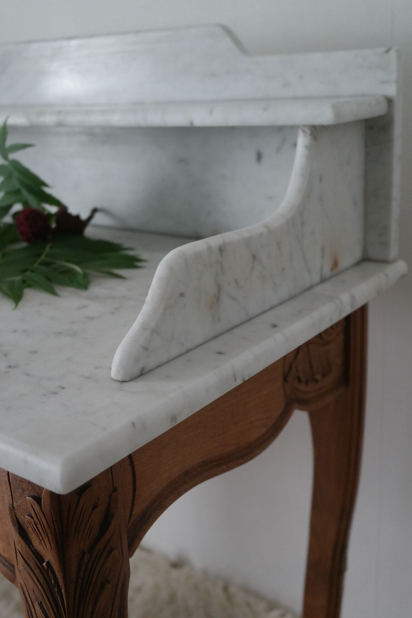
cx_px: 206
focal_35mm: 43
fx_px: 738
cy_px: 309
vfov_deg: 45.4
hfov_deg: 31.2
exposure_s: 1/50
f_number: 4
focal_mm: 28
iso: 800
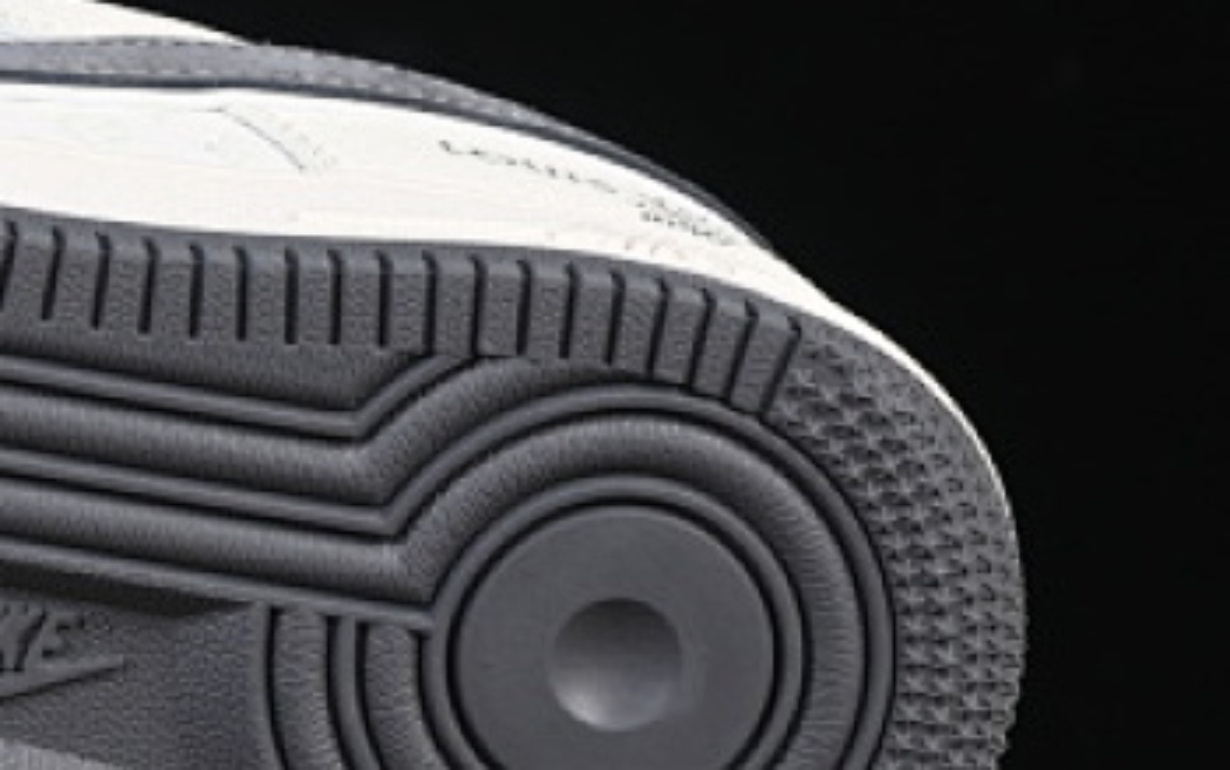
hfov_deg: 8.8
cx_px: -351
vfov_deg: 5.6
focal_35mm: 236
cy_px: 214
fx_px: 7914
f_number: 6.3
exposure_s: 1/60
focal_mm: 50
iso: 160
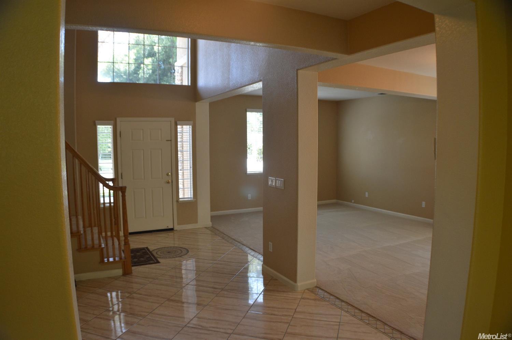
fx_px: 469
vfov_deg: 39.9
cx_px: 256
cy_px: 170
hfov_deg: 57.3
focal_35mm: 33
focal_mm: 22
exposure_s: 1/80
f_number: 4.5
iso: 400
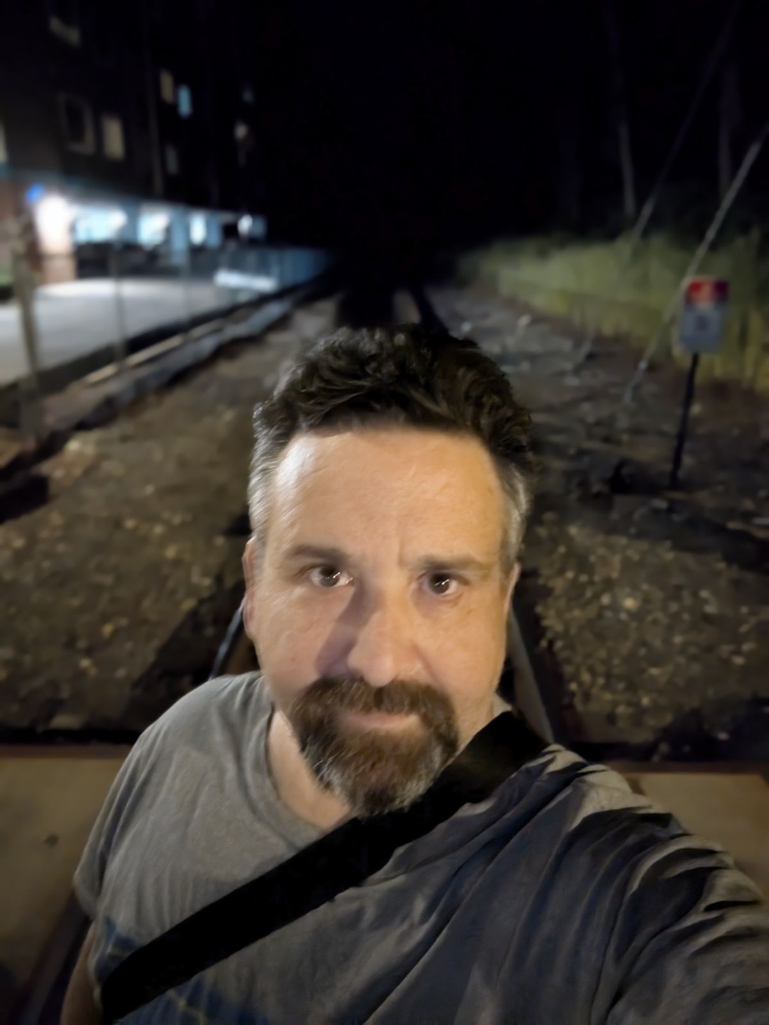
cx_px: 384
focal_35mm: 24
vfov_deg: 71.6
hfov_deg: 56.8
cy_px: 512
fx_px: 711
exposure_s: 1/15
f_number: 2.2
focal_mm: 2.38
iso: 2884
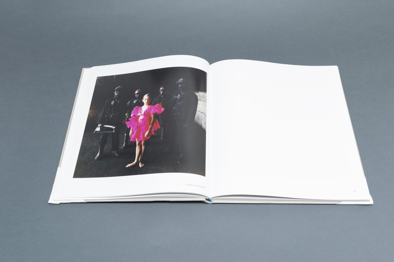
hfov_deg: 53.1
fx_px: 394
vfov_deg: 36.9
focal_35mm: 36
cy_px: 131
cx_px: 197
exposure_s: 1/200
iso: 800
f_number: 5.6
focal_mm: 24
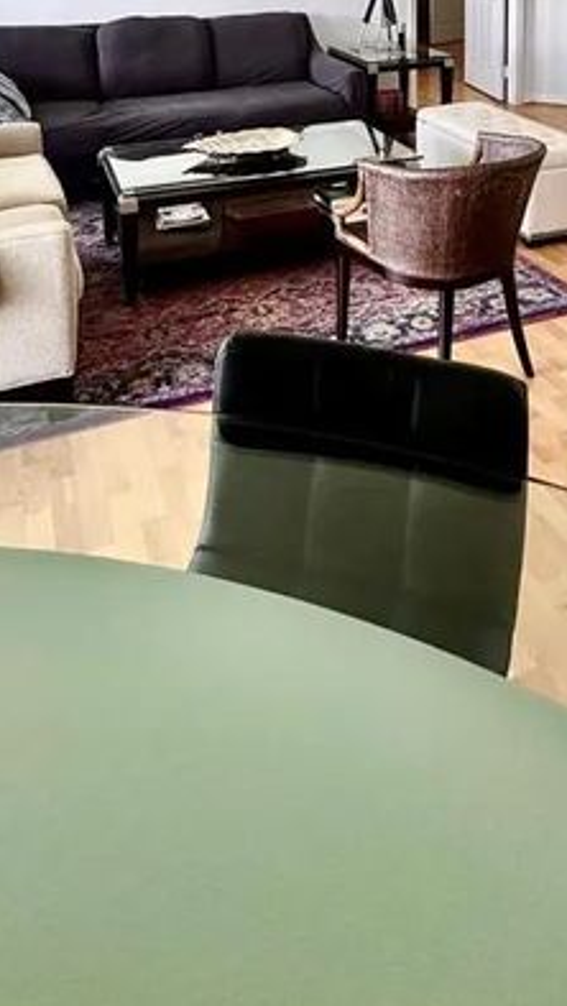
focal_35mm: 33
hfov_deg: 35.1
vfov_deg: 49.5
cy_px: 19
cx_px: 406
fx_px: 881
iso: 125
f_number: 2.2
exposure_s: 1/99
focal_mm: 2.22
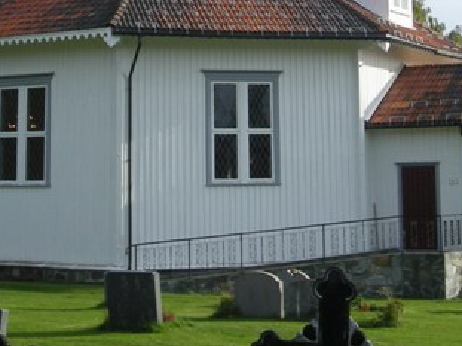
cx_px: 211
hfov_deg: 21.8
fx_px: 1201
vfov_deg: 15.8
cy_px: -56
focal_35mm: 90
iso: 50
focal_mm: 5.7
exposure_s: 1/140
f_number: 5.7
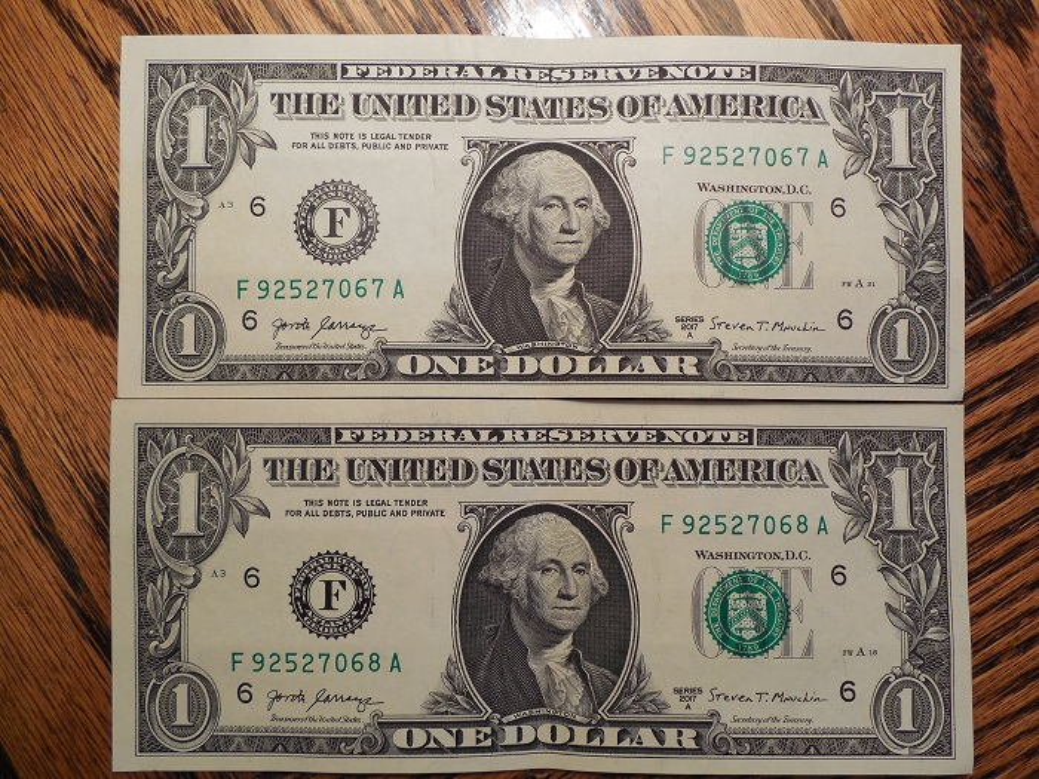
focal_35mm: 25
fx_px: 750
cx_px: 520
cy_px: 390
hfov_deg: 69.4
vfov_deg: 54.9
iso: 125
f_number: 3.3
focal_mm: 4.5
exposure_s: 1/30
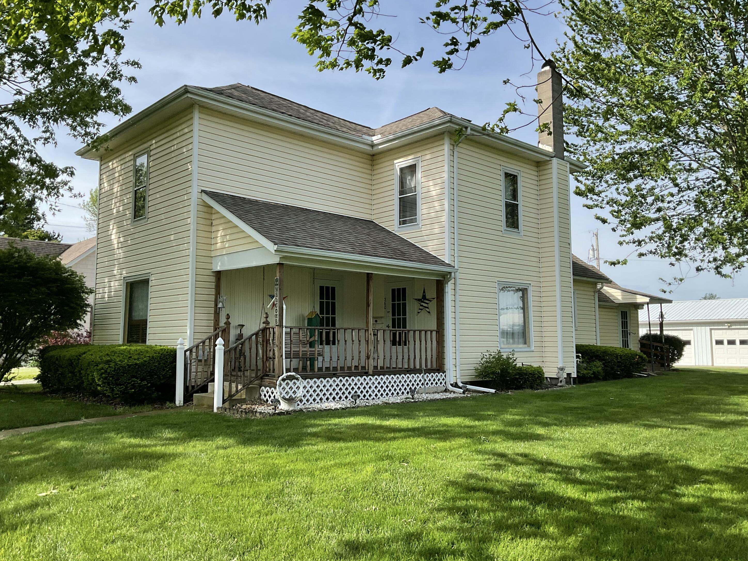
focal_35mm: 30
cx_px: 362
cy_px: 273
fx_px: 648
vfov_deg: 46.8
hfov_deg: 60.0
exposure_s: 1/1055
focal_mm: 3
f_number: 1.8
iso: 16
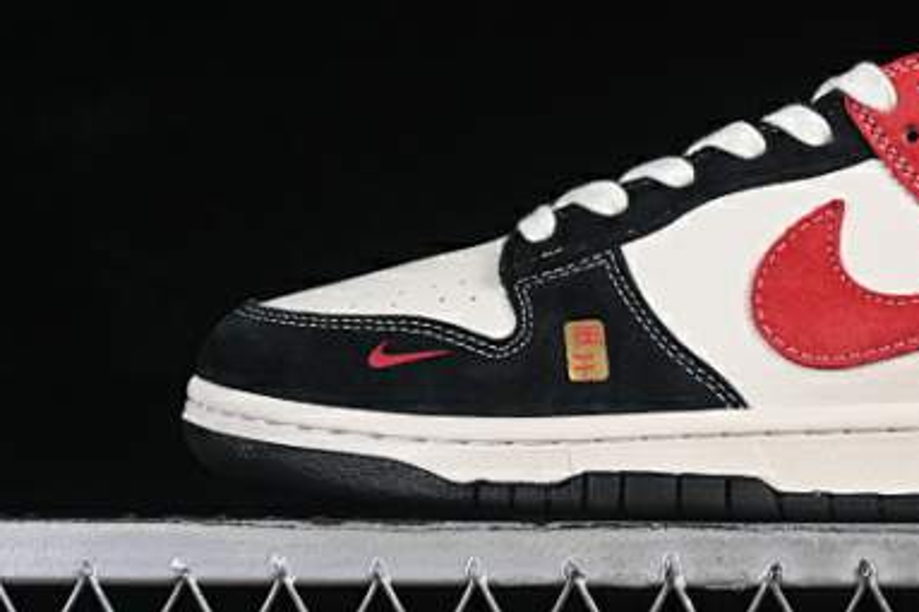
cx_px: 794
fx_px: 3649
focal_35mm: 143
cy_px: 161
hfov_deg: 14.2
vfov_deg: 9.6
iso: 160
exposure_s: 1/80
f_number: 8
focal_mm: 50
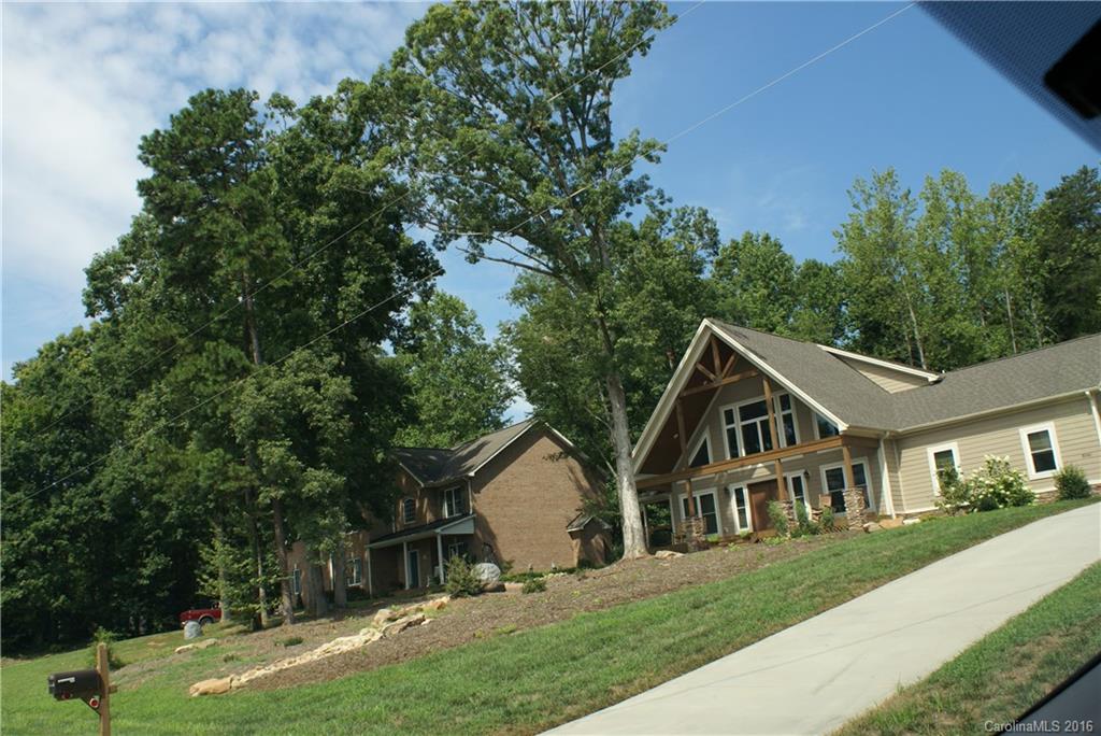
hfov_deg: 61.9
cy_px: 368
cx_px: 550
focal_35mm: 30
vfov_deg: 43.7
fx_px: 918
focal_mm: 20
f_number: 10
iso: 100
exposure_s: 1/80
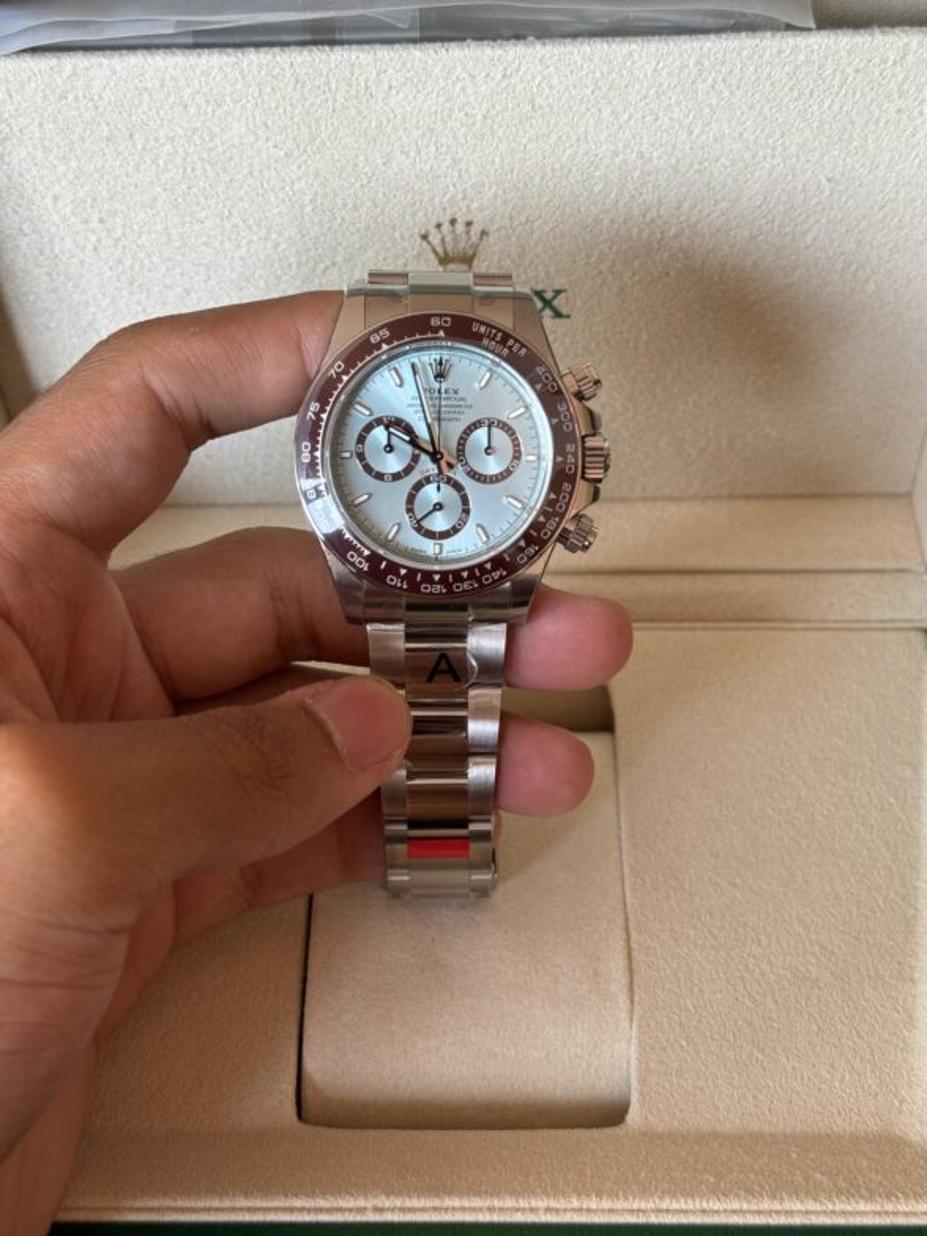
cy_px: 609
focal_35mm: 49
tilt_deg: -50.0
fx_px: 1750
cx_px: 470
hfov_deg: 29.7
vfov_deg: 38.9
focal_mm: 6.76
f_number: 1.78
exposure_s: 1/78
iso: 100
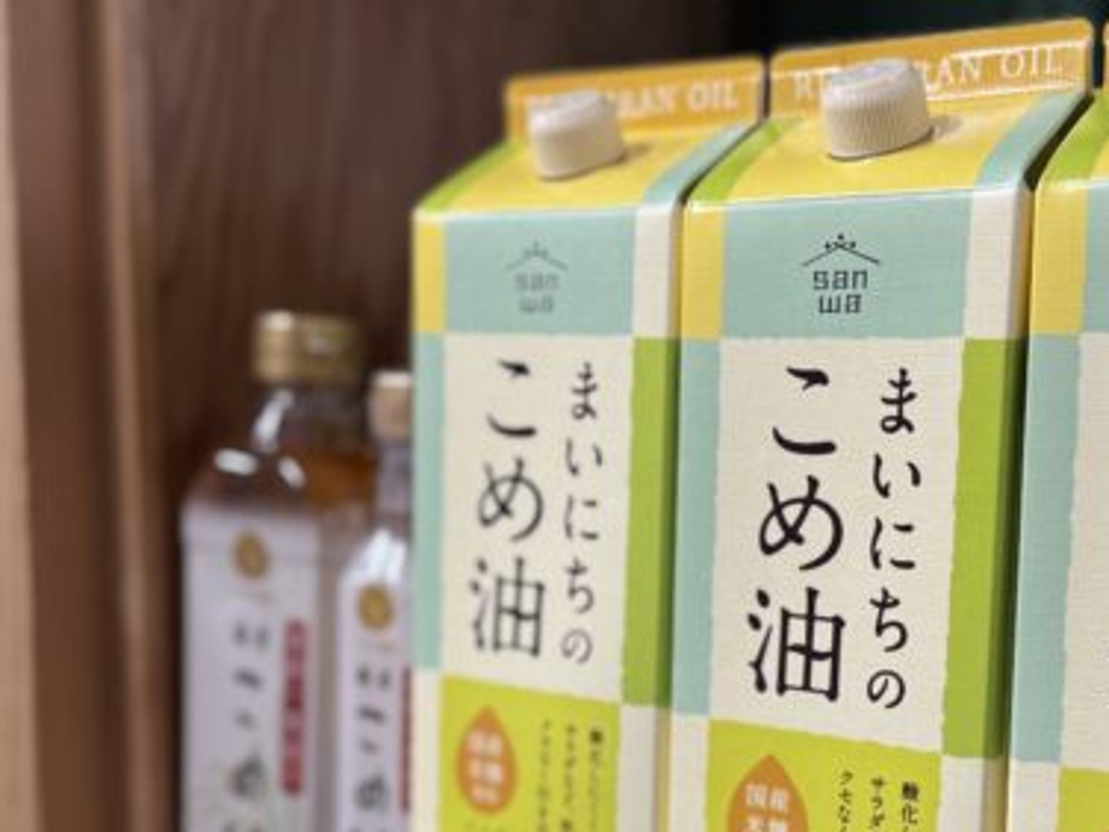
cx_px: 643
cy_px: 614
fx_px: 1570
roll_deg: -0.9
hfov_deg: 38.8
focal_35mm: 49
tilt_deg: -8.0
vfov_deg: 29.3
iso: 160
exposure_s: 1/120
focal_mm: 6.76
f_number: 1.78
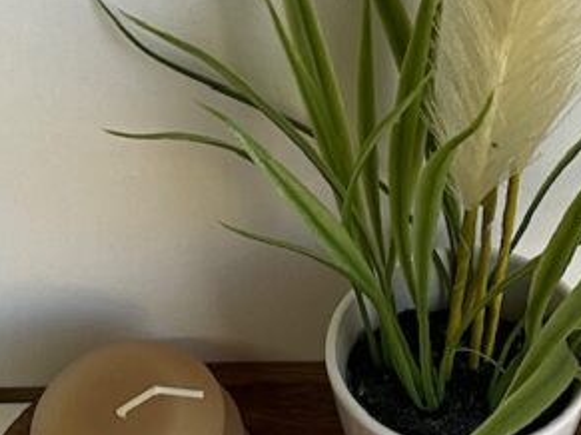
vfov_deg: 13.6
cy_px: 662
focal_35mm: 102
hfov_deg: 19.2
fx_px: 1711
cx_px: 349
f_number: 1.8
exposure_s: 1/100
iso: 20
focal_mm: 3
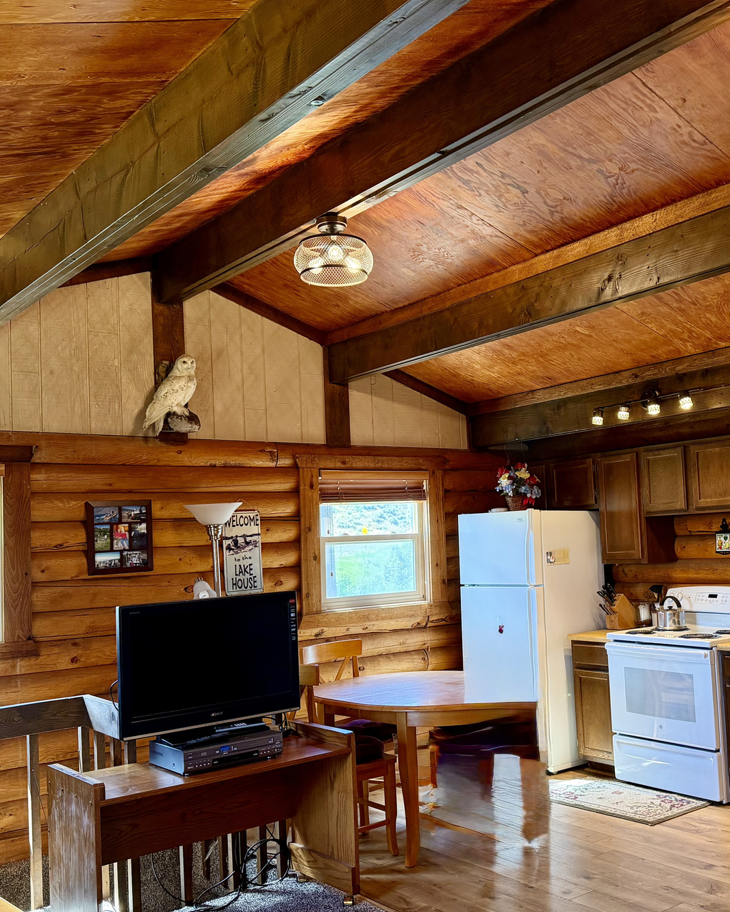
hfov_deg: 40.9
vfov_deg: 50.3
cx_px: 455
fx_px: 972
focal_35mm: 36
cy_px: 480
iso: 320
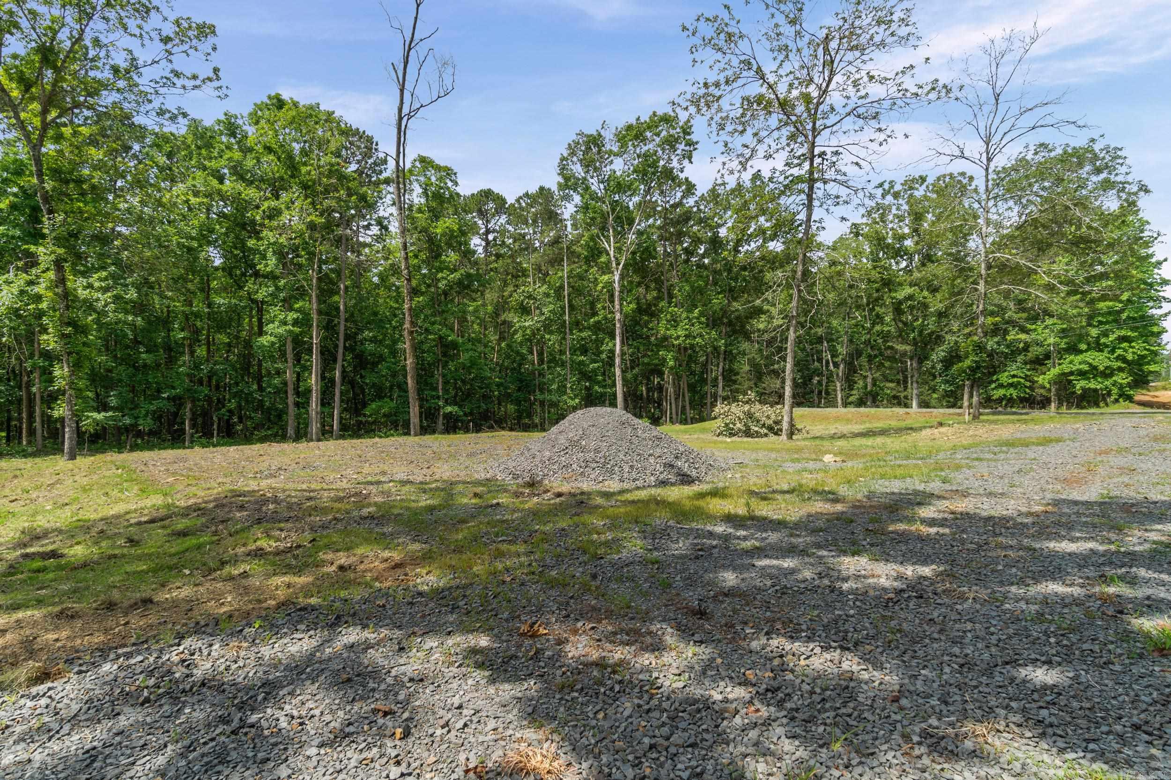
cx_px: 586
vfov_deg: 67.4
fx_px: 585
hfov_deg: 90.0
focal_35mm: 18
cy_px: 390
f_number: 9
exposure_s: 1/60
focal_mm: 12
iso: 250
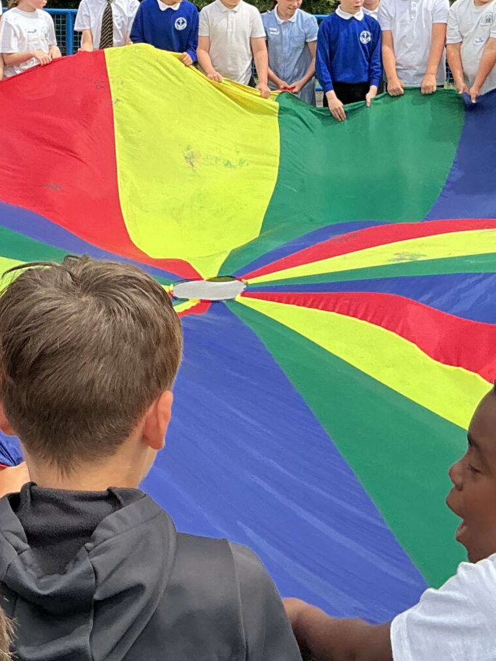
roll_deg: -2.5
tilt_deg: -10.2
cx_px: 225
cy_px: 82
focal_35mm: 73
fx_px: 1394
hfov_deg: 20.2
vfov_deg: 25.9
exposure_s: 1/1279
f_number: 1.8
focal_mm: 3
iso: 25
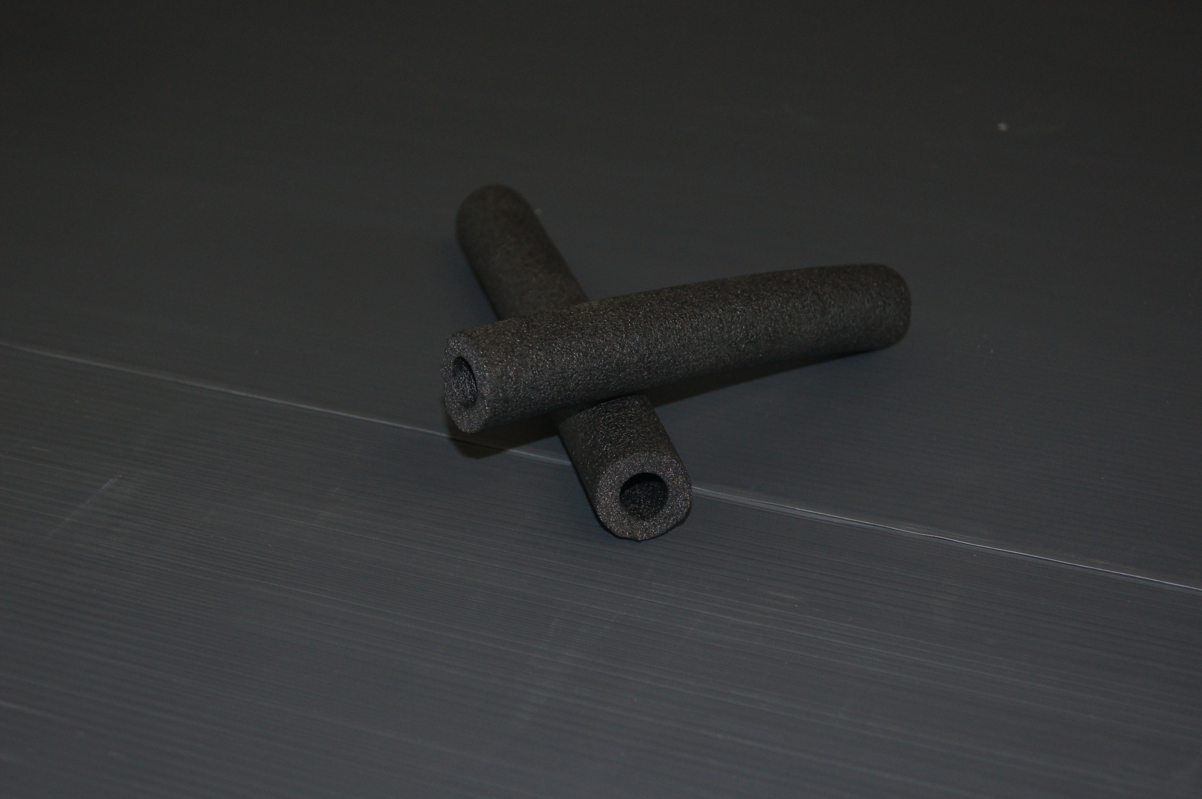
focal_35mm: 68
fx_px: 2251
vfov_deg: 20.1
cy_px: 400
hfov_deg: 29.9
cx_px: 601
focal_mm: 45
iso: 800
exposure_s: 1/80
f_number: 5.6
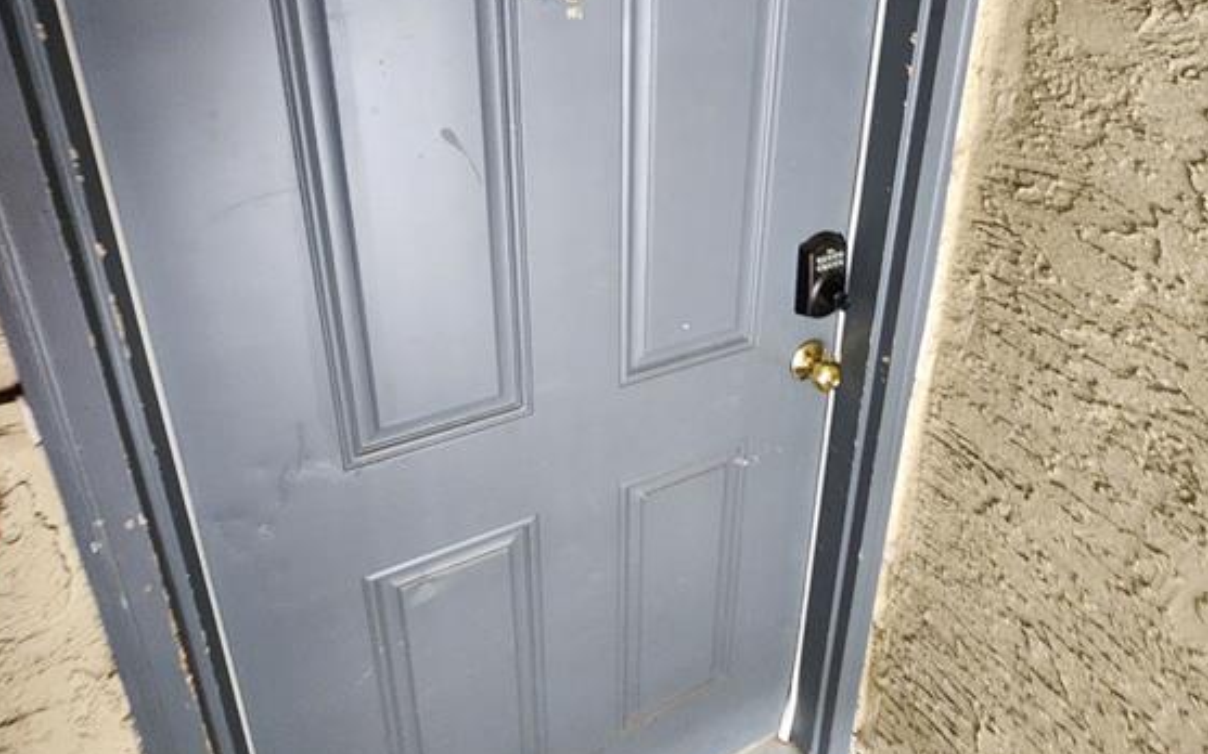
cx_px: 605
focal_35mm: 19
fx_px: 625
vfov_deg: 57.8
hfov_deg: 88.0
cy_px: 158
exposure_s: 1/30
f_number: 2.2
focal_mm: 2.2
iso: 500
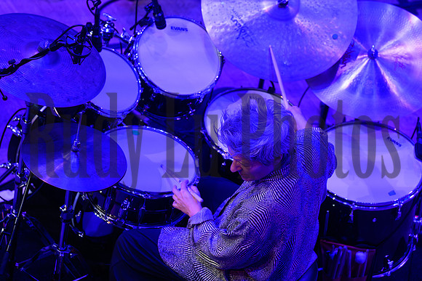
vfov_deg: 6.9
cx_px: 211
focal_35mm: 200
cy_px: 140
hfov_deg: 10.3
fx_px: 2345
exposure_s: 1/500
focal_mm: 200
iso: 3200
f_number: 5.6
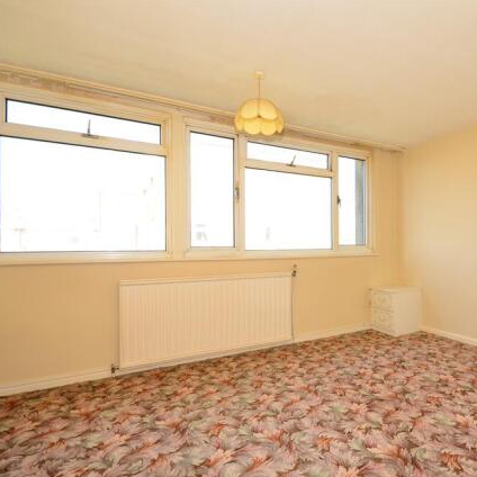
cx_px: 327
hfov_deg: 68.0
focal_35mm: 22
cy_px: 242
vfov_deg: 70.5
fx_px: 338
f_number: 10
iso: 640
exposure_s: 1/100
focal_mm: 11
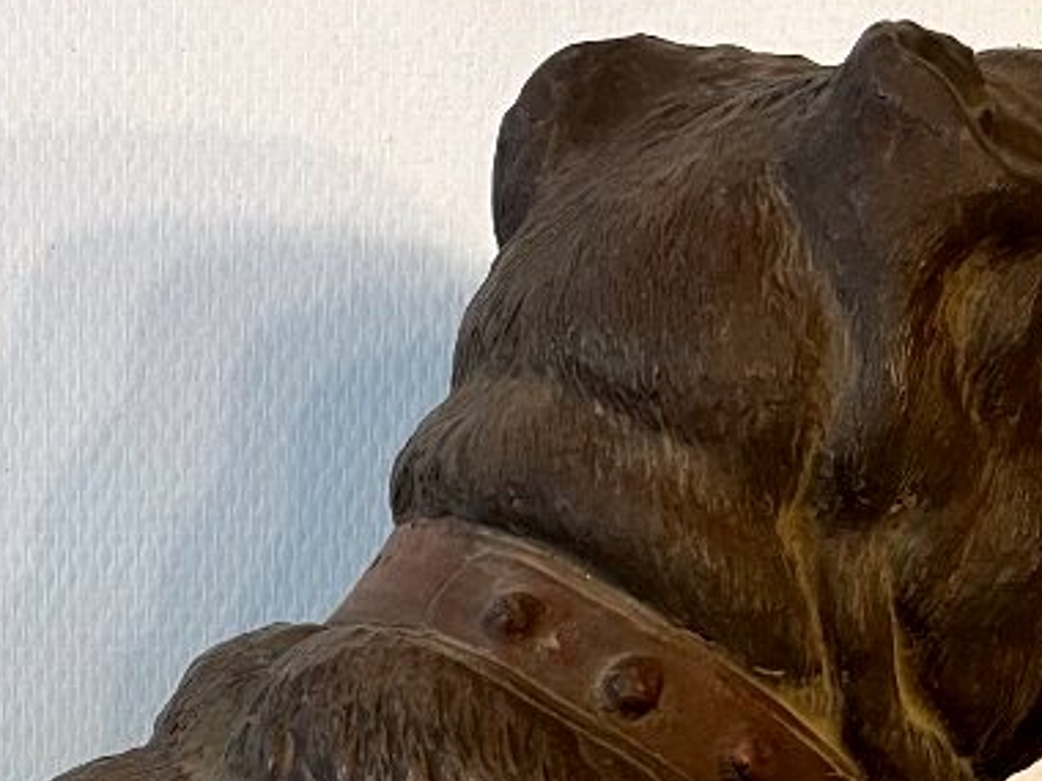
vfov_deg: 16.6
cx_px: 203
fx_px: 2468
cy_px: 1110
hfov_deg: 23.5
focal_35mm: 82
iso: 64
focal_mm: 5.1
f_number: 1.6
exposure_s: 1/50
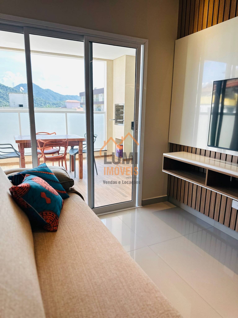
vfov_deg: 71.6
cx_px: 119
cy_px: 159
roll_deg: -1.0
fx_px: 220
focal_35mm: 24
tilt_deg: -11.8
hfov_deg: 56.8
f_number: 1.78
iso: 80
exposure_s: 1/564
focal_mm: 6.86
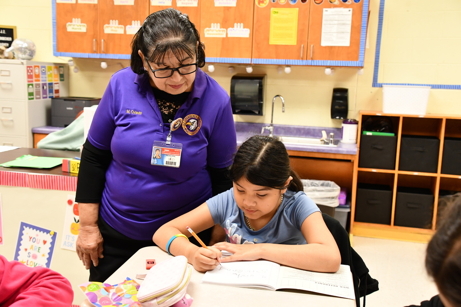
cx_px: 230
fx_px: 538
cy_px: 154
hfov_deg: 46.4
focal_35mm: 42
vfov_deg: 31.9
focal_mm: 28
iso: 1600
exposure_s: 1/100
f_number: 5
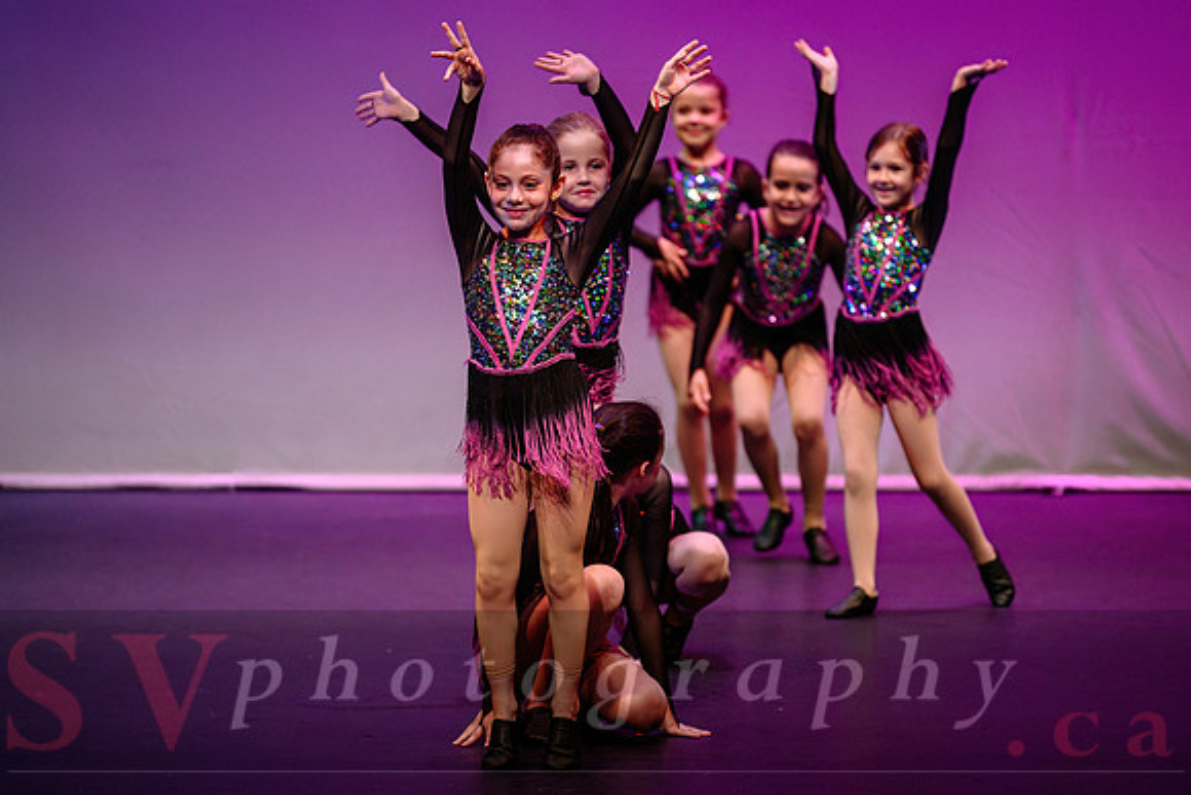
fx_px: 8034
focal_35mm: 243
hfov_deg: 8.5
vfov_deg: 5.7
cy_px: 422
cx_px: 597
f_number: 2.8
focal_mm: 200
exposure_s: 1/640
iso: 1600
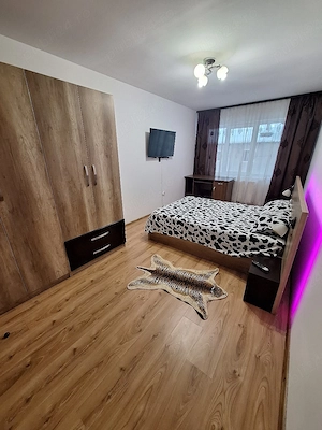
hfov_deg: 89.9
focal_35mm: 13
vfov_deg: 106.2
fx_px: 161
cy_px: 215
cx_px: 161
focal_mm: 1.74
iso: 160
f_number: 2.2
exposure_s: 1/33
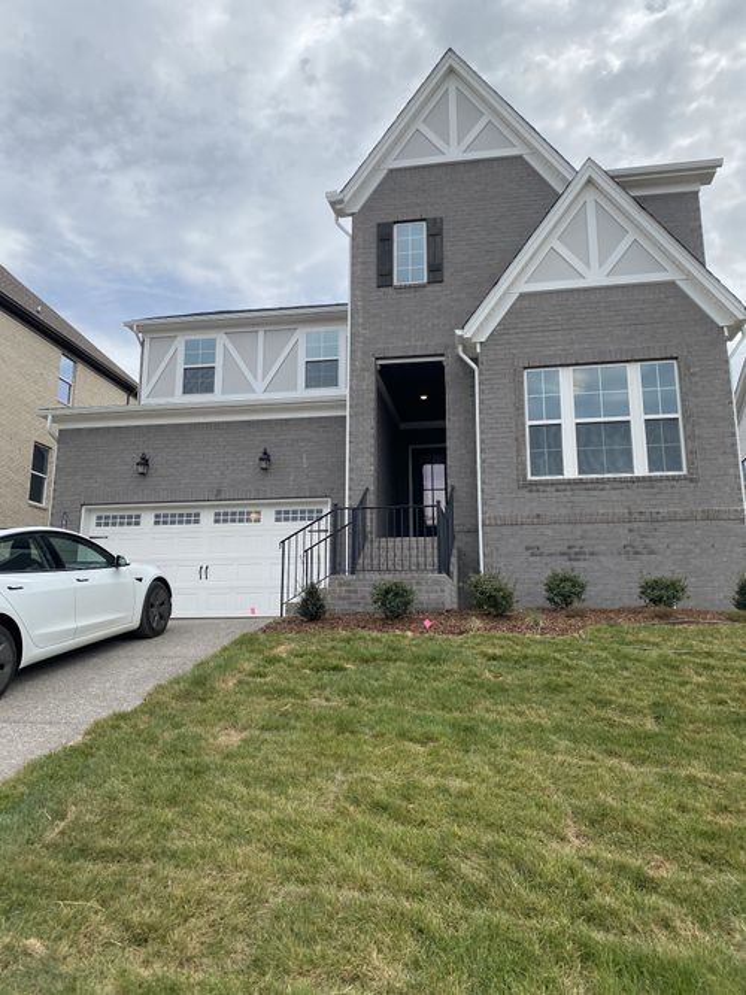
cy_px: 498
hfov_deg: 53.0
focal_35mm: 26
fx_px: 747
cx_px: 373
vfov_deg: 67.3
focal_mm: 4.25
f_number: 1.8
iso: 32
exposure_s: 1/2688
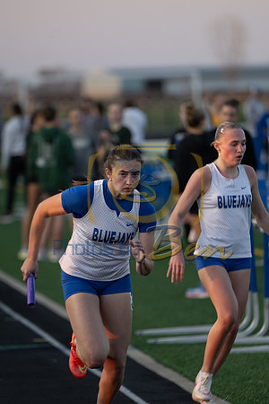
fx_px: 3362
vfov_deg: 6.9
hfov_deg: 4.6
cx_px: 134
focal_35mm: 300
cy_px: 202
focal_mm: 200
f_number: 2.8
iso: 1000
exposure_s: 1/1000
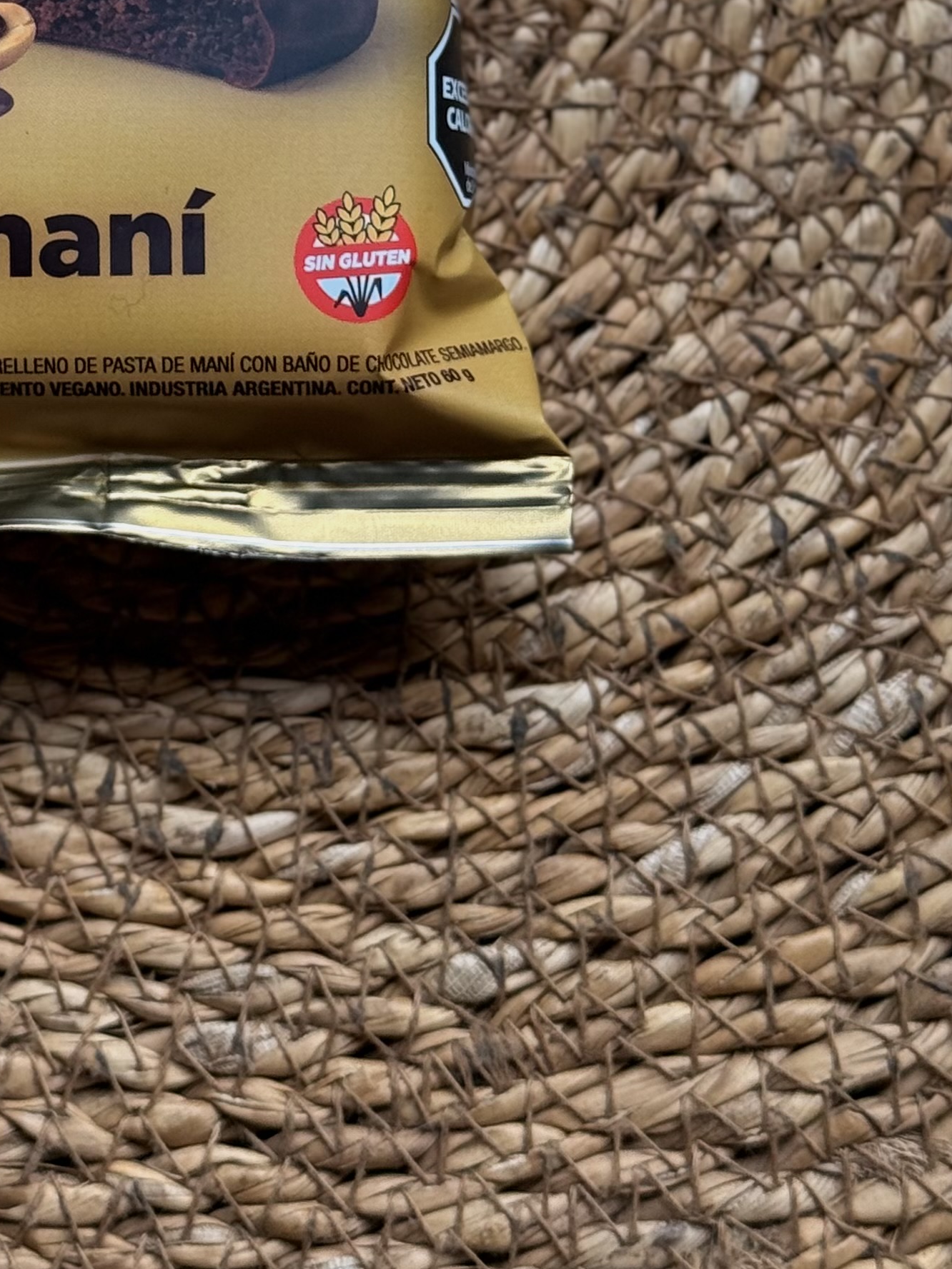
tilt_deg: -81.2
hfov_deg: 13.5
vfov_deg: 17.6
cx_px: 78
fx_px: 3997
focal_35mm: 109
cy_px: -50
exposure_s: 1/196
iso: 50
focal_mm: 6.76
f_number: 1.78
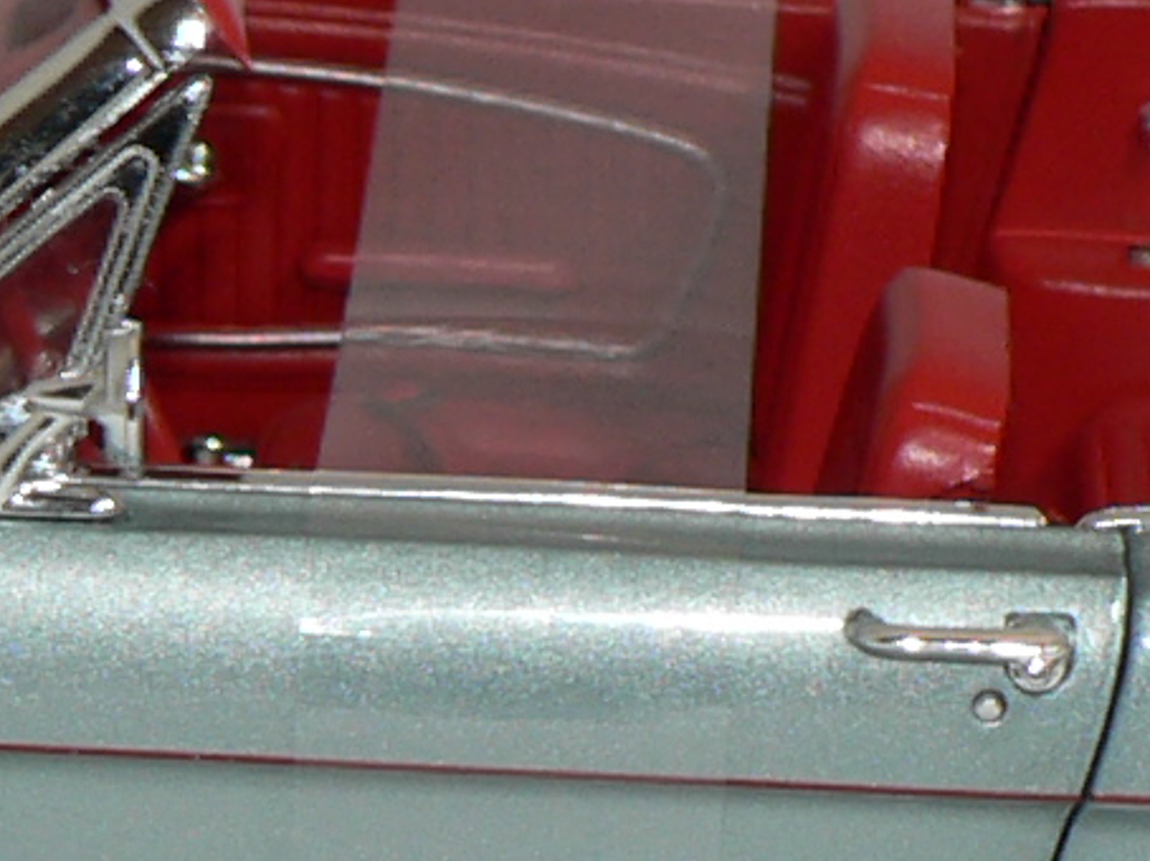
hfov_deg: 6.0
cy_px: 625
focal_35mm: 333
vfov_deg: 4.5
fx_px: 11057
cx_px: 588
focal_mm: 9.8
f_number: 3.2
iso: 80
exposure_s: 1/60
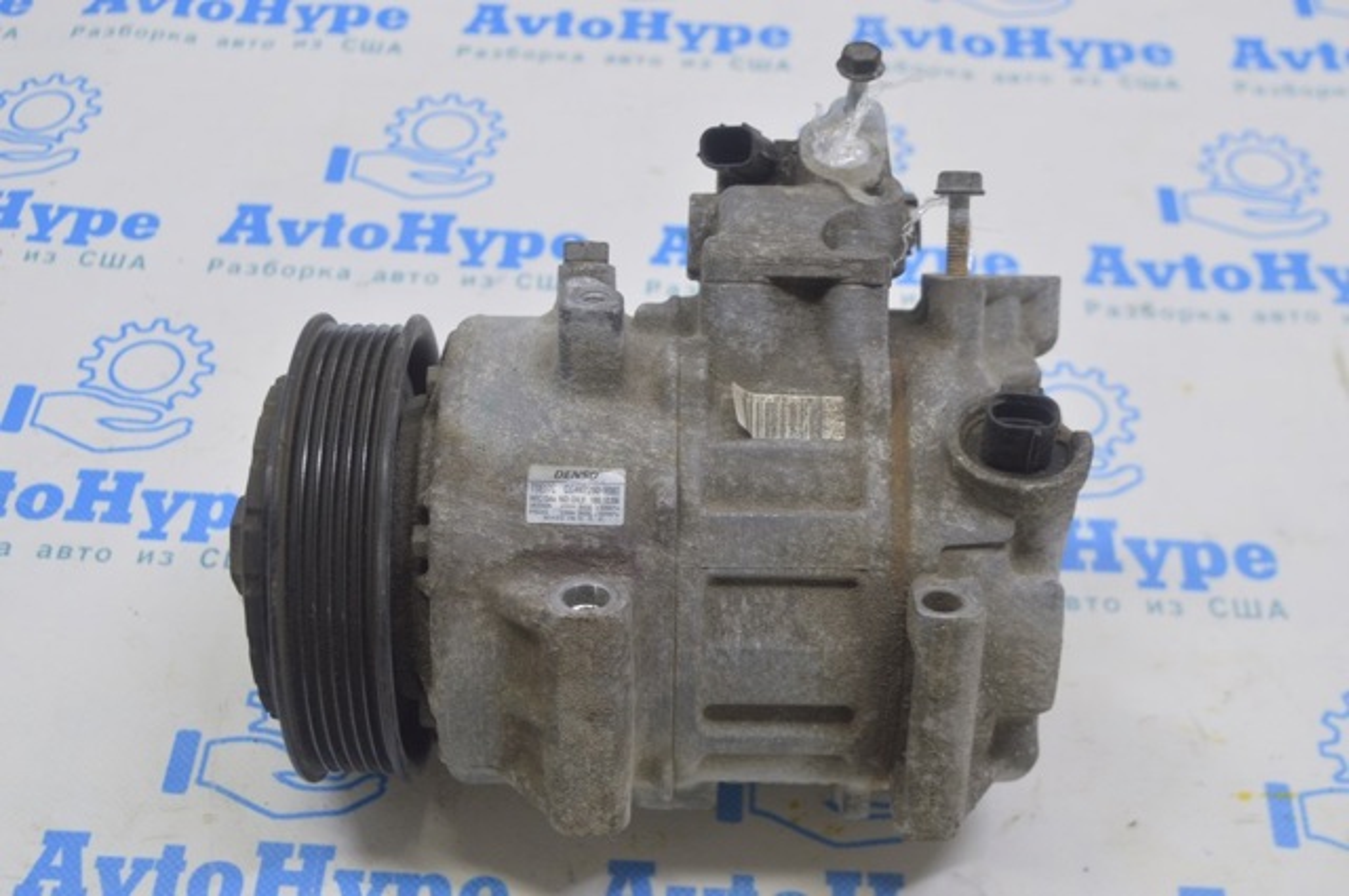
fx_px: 1909
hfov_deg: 38.9
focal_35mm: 51
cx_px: 674
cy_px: 448
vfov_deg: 26.4
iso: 400
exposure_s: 1/20
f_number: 5.6
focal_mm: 34
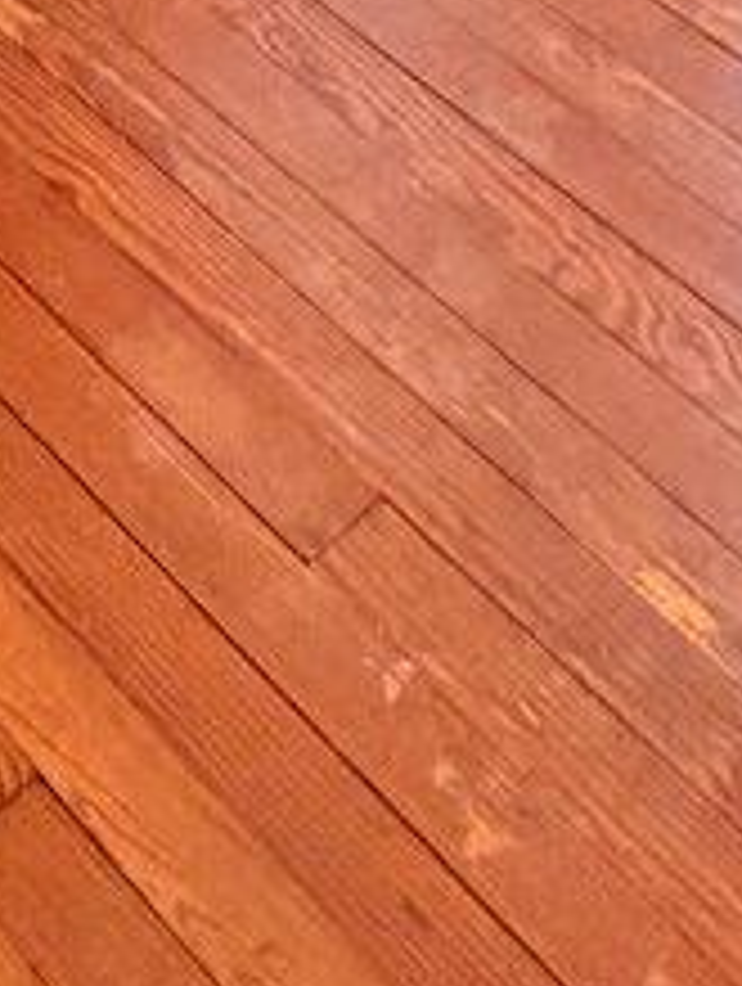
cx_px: 396
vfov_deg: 13.4
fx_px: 2793
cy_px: -1513
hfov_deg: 15.1
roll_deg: -0.6
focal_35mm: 98
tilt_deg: -9.9
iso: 250
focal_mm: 2.22
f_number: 2.2
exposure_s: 1/60
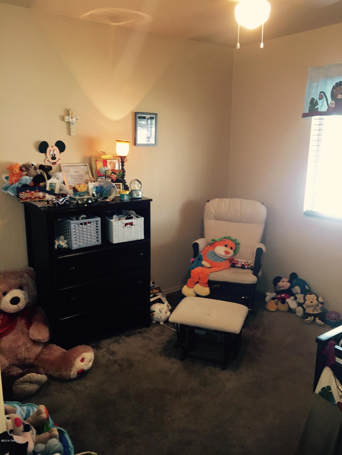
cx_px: 171
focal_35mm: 29
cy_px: 228
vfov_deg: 61.7
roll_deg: -0.6
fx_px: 382
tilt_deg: -13.7
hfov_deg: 48.2
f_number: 2.2
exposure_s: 1/30
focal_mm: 4.15
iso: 125
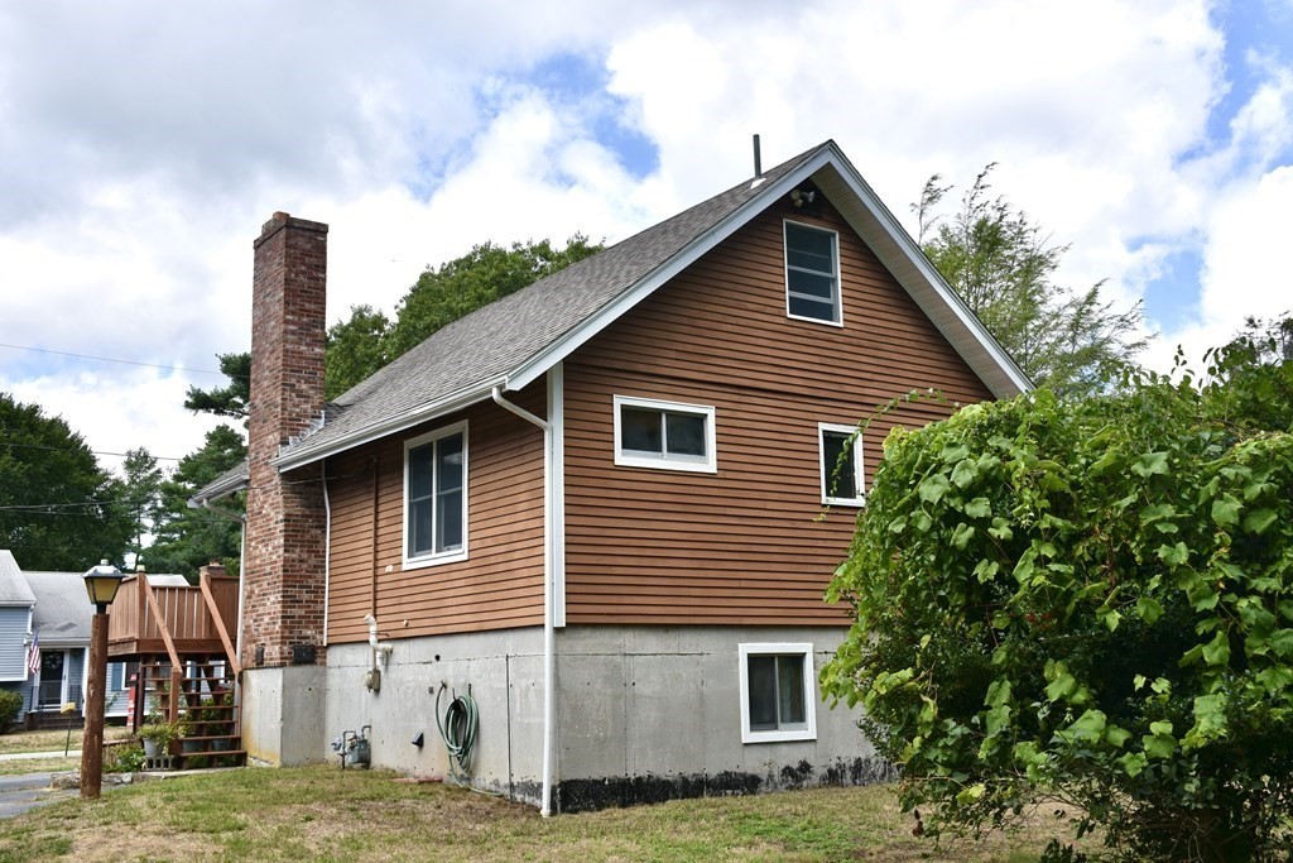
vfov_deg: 36.9
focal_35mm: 36
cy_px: 432
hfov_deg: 53.1
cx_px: 646
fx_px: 1293
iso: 100
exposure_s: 1/250
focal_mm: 24
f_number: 7.1
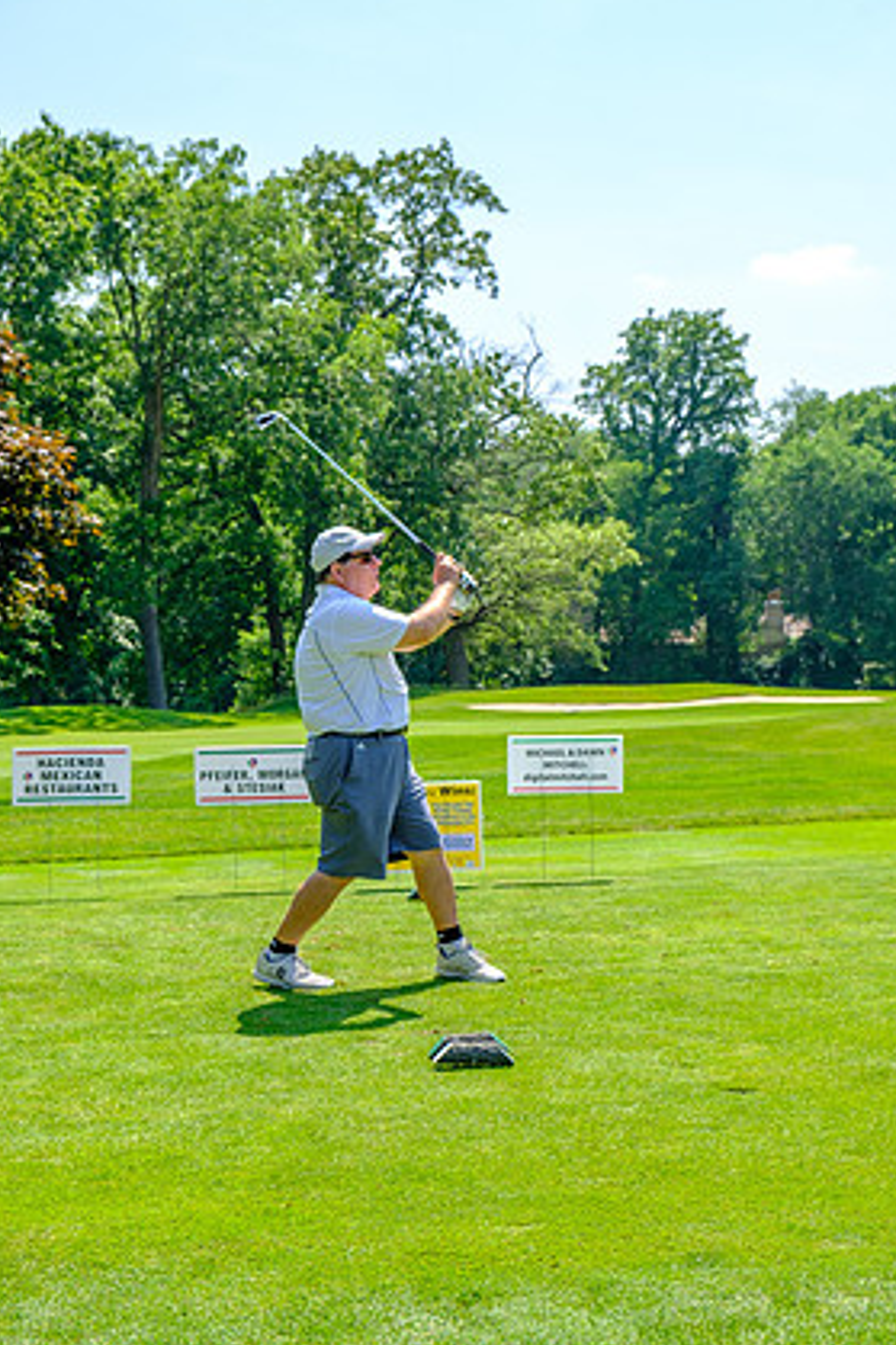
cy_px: 700
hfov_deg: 23.4
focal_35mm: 58
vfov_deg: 34.5
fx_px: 2167
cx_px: 472
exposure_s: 1/320
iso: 200
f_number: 5.6
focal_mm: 35.8
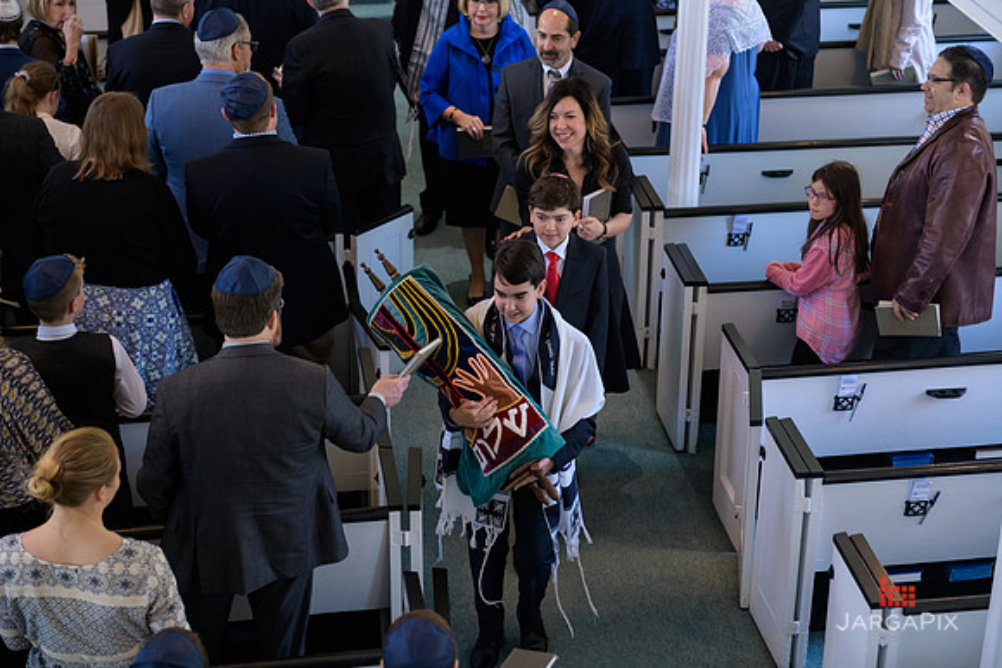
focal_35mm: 70
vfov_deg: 19.5
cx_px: 501
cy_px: 334
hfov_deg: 28.8
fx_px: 1949
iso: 1000
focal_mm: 70
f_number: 3.2
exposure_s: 1/200
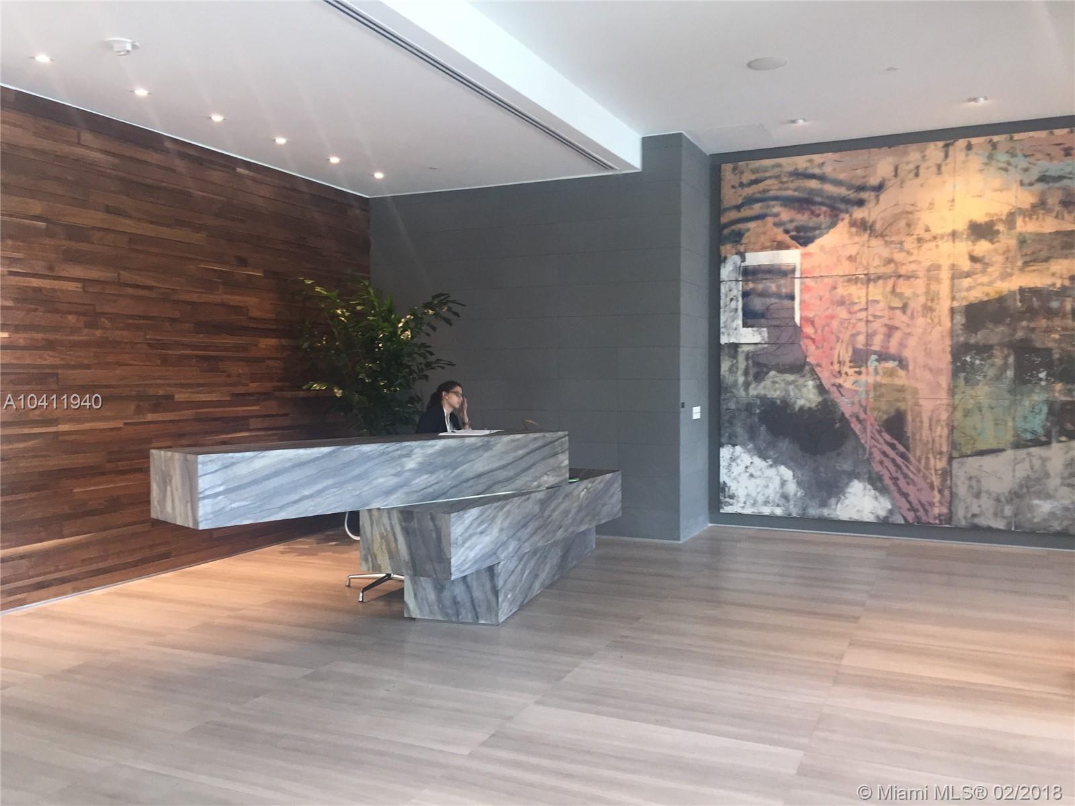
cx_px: 538
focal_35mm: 29
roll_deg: +0.3
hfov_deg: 61.7
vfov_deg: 48.2
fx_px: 901
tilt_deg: -1.5
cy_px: 403
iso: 100
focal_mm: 4.15
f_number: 2.2
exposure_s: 1/30
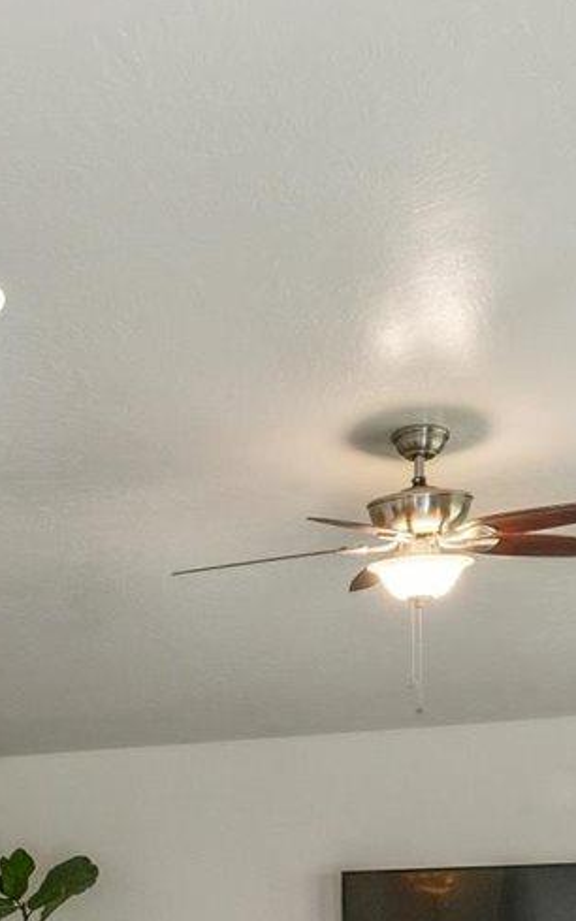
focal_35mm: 101
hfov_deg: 10.9
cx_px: -834
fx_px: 2538
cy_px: 1045
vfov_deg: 19.6
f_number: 13
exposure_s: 1/8
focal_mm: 15.8
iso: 400
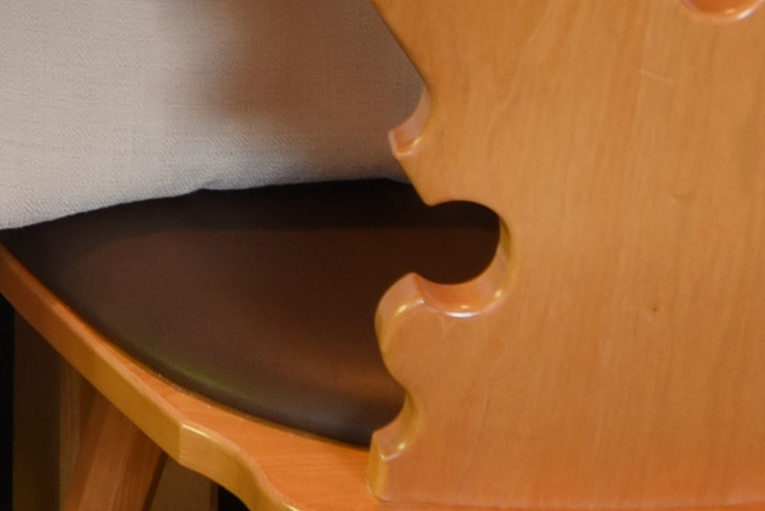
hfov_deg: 8.1
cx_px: -1741
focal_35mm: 206
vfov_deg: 6.0
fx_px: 4379
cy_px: -1274
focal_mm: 28
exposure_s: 1/1.3
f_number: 8
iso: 160
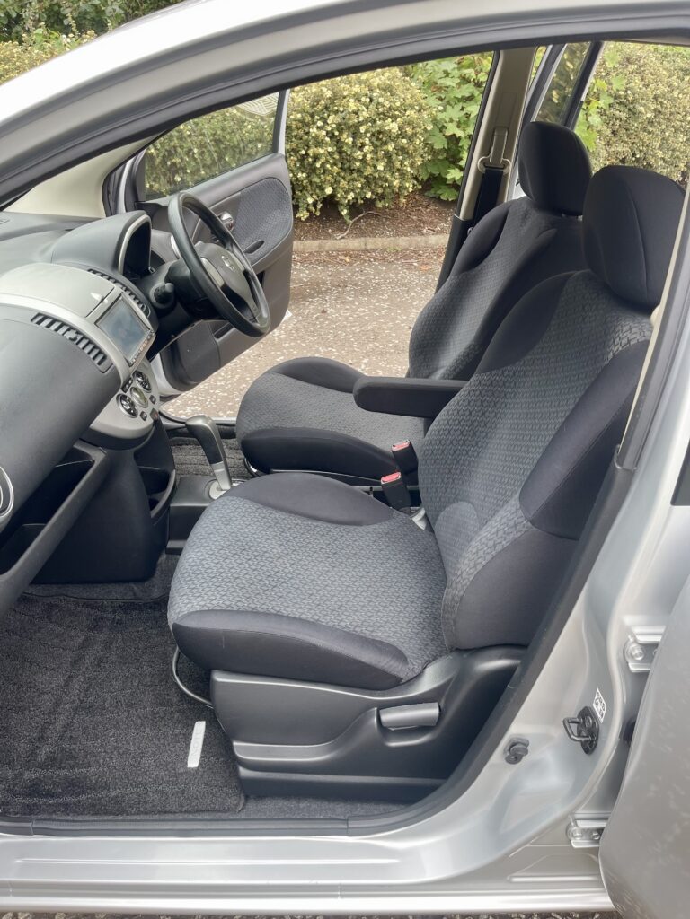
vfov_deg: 69.4
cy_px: 460
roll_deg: -0.1
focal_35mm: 25
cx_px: 345
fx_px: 664
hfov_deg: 54.9
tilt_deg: -31.7
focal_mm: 5.1
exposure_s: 1/186
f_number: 1.6
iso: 32
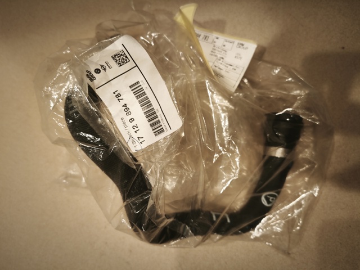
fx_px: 239
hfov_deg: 73.9
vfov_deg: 58.9
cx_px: 180
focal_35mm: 23
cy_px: 135
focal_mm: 5.35
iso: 160
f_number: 1.7
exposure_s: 1/100
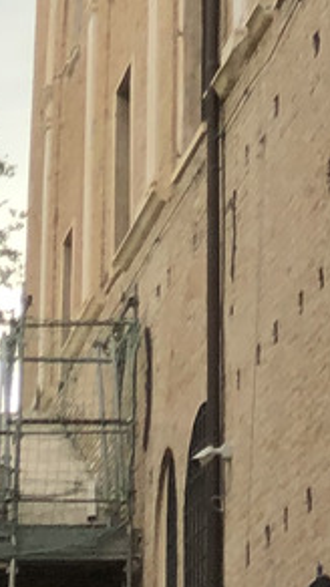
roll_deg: +2.9
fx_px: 2601
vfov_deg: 11.0
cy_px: -808
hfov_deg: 7.2
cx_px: 404
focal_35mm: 167
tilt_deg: +34.7
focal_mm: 4
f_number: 1.8
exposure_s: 1/190
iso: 20
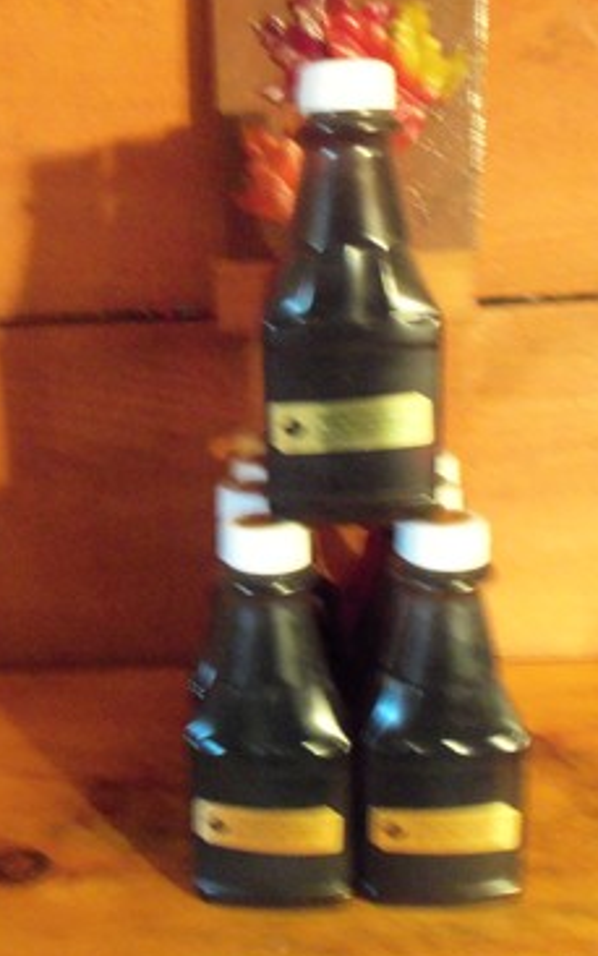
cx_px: 248
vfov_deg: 47.2
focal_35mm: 42
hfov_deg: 30.5
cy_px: 479
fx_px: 1094
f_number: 3.4
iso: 400
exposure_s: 1/2
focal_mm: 5.2
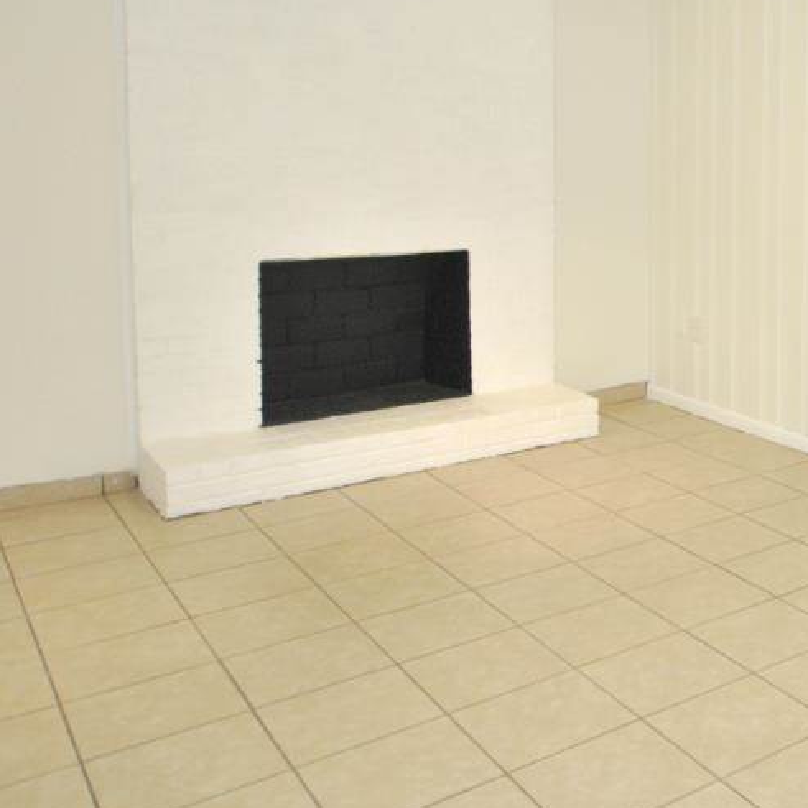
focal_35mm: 39
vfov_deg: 41.8
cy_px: 221
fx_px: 1030
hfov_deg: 36.3
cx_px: 890
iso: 320
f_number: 4
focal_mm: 10
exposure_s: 1/30
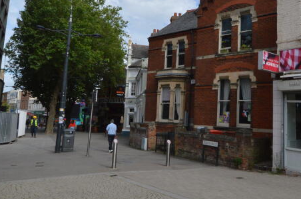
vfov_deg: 38.6
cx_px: 204
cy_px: 79
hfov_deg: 54.5
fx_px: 284
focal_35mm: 34
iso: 400
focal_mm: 10
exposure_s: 1/500
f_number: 11
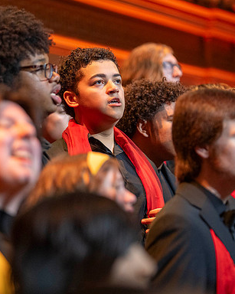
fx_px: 1652
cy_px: 147
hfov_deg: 8.1
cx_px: 82
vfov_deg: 10.2
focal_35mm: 190
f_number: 2.8
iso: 4000
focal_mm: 134
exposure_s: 1/250
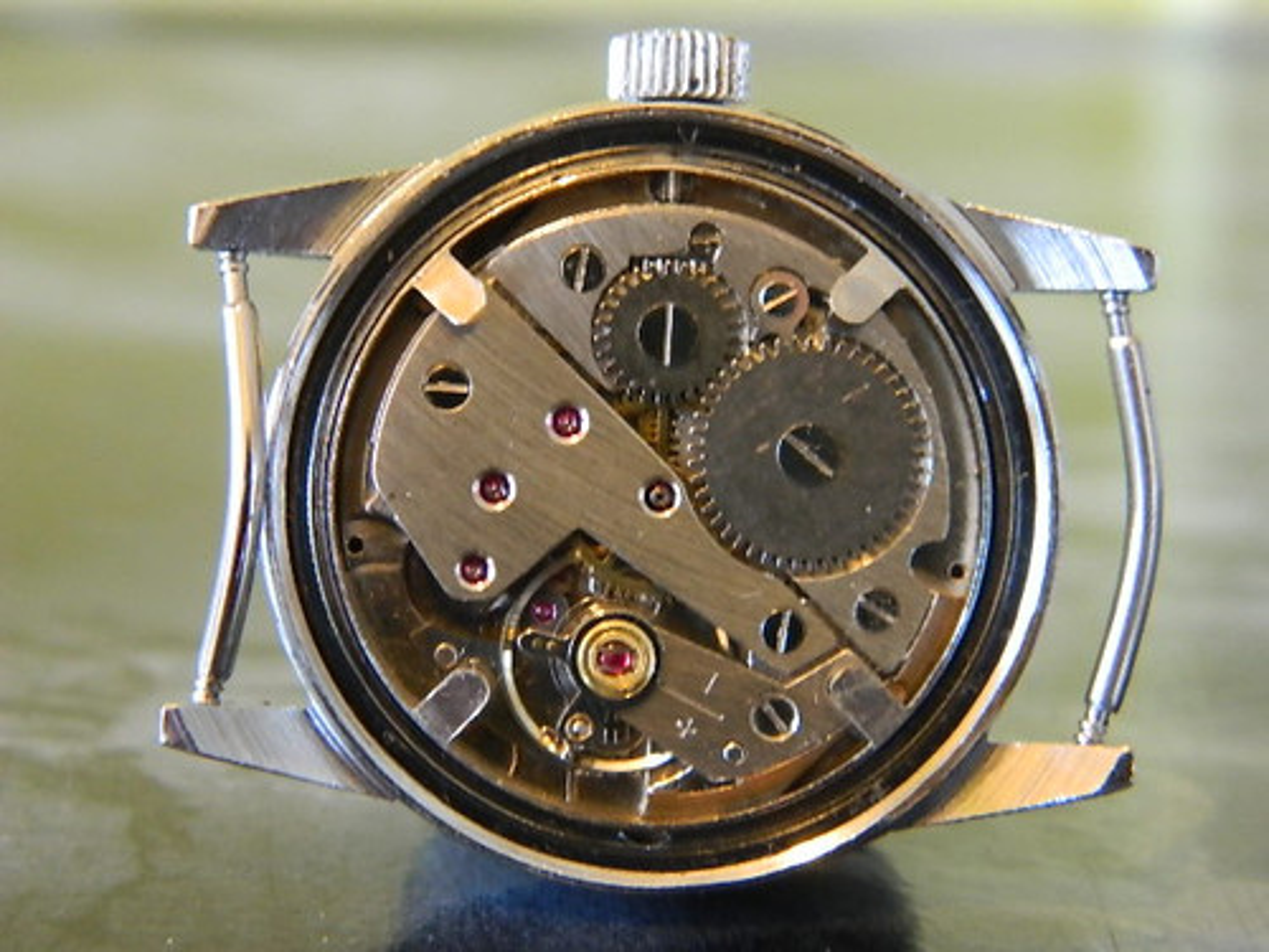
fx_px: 3776
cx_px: 634
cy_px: 476
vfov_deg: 14.4
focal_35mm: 103
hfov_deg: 19.1
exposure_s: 1/2.5
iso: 200
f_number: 4.5
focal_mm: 18.6
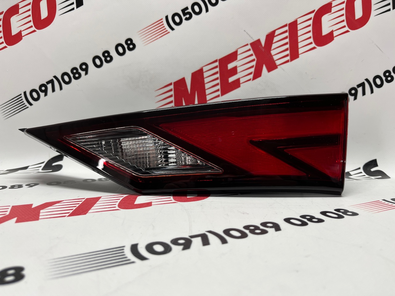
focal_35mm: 26
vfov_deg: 53.1
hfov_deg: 67.3
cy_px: 148
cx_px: 198
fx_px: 297
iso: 40
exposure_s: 1/100
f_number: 1.6
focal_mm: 5.1
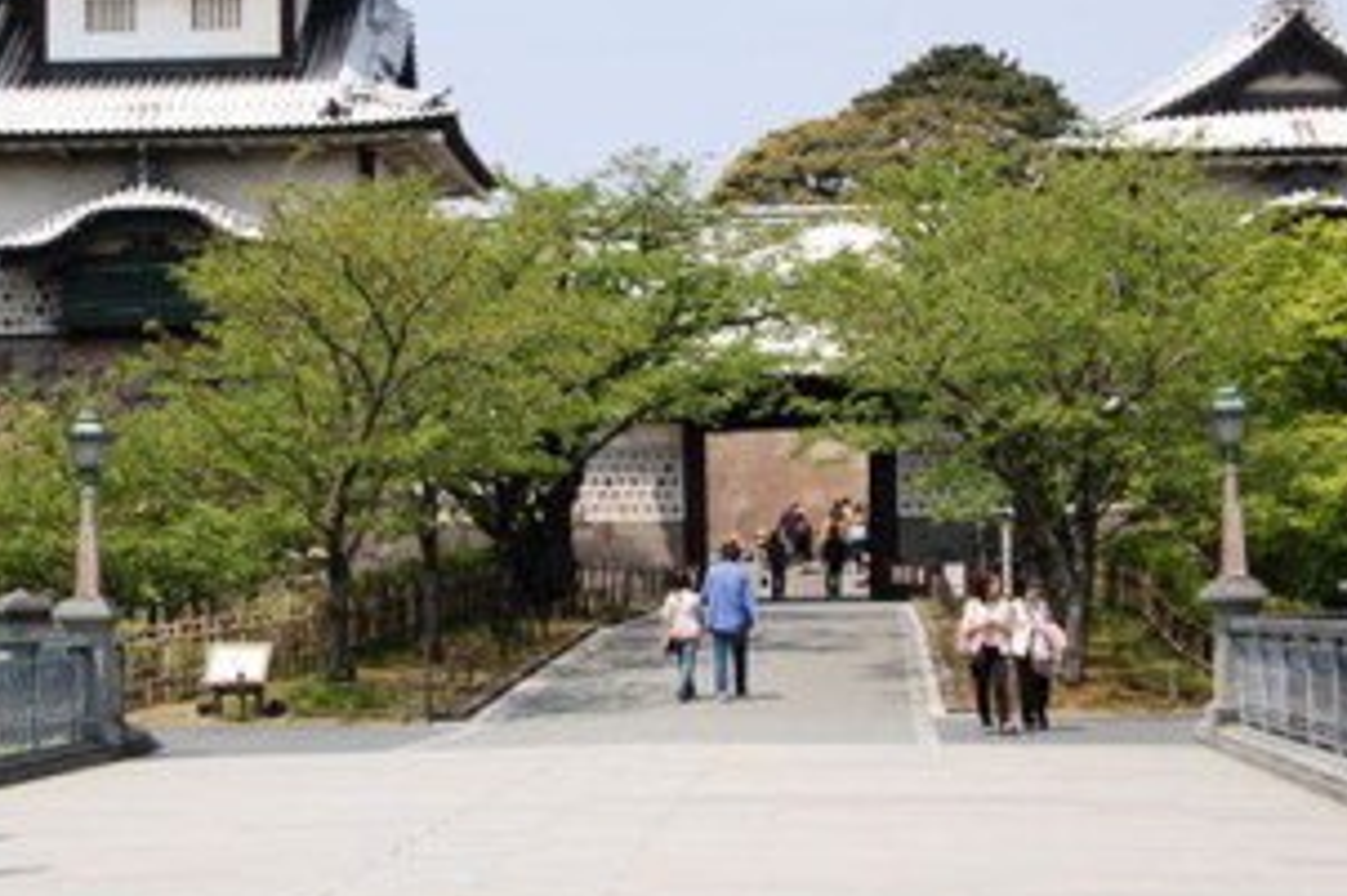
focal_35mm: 85
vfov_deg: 16.0
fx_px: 3179
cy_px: 270
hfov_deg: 23.9
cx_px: 531
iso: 200
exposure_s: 1/320
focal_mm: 38
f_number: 9
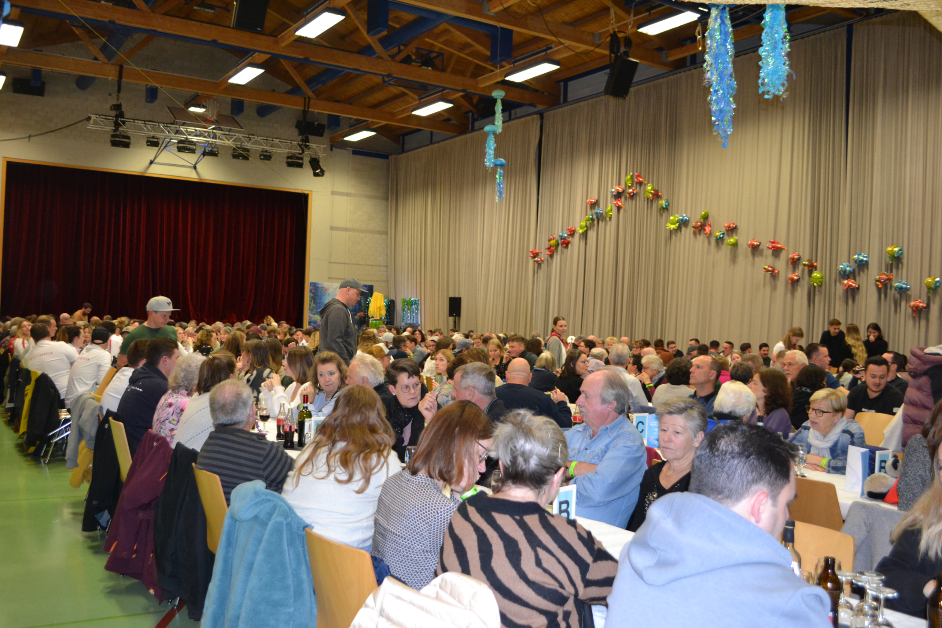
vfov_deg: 40.0
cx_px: 471
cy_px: 314
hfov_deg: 57.2
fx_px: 863
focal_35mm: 33
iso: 1600
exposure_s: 1/60
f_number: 3.8
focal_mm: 22
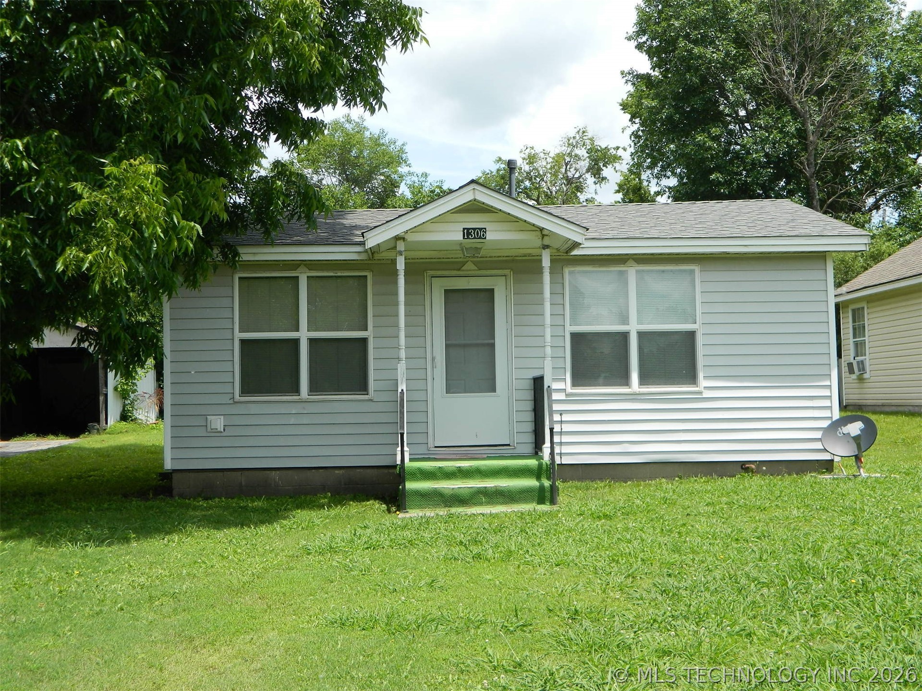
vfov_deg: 30.9
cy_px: 346
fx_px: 1252
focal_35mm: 47
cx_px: 461
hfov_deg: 40.4
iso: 80
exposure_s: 1/500
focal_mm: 8.4
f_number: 3.6
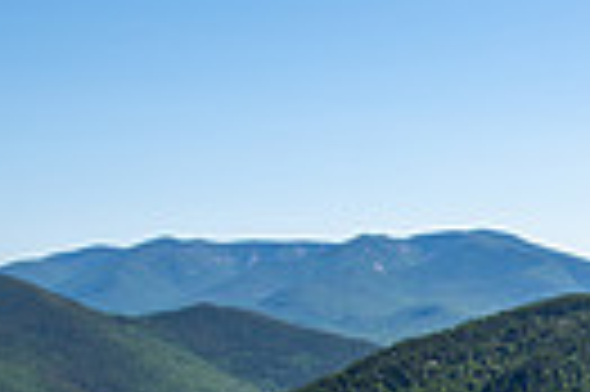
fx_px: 1162
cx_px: 1018
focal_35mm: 71
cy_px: 604
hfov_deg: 21.0
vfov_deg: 17.1
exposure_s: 1/500
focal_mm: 16
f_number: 5
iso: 100
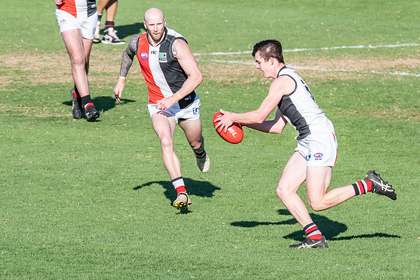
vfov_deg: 1.5
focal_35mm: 893
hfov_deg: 2.3
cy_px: 219
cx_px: 325
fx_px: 10423
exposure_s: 1/2000
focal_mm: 380
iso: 800
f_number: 10
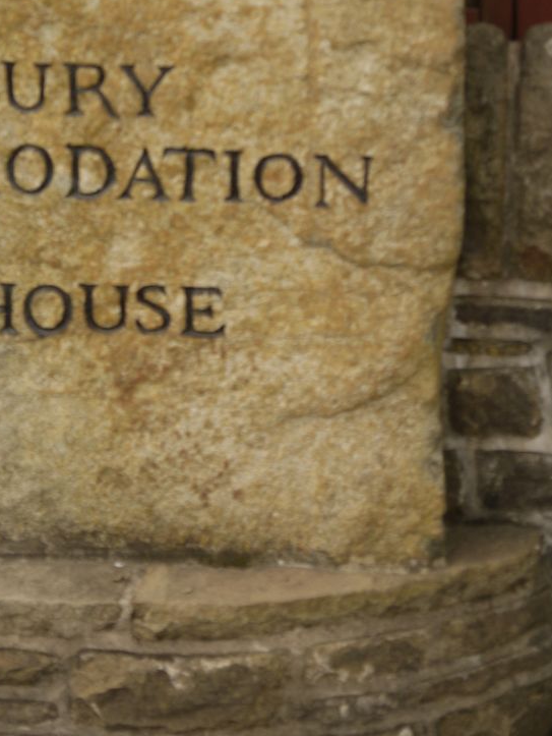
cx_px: 55
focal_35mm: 117
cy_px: 144
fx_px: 2485
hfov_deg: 12.6
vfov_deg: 16.7
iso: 100
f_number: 5
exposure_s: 1/200
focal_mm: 31
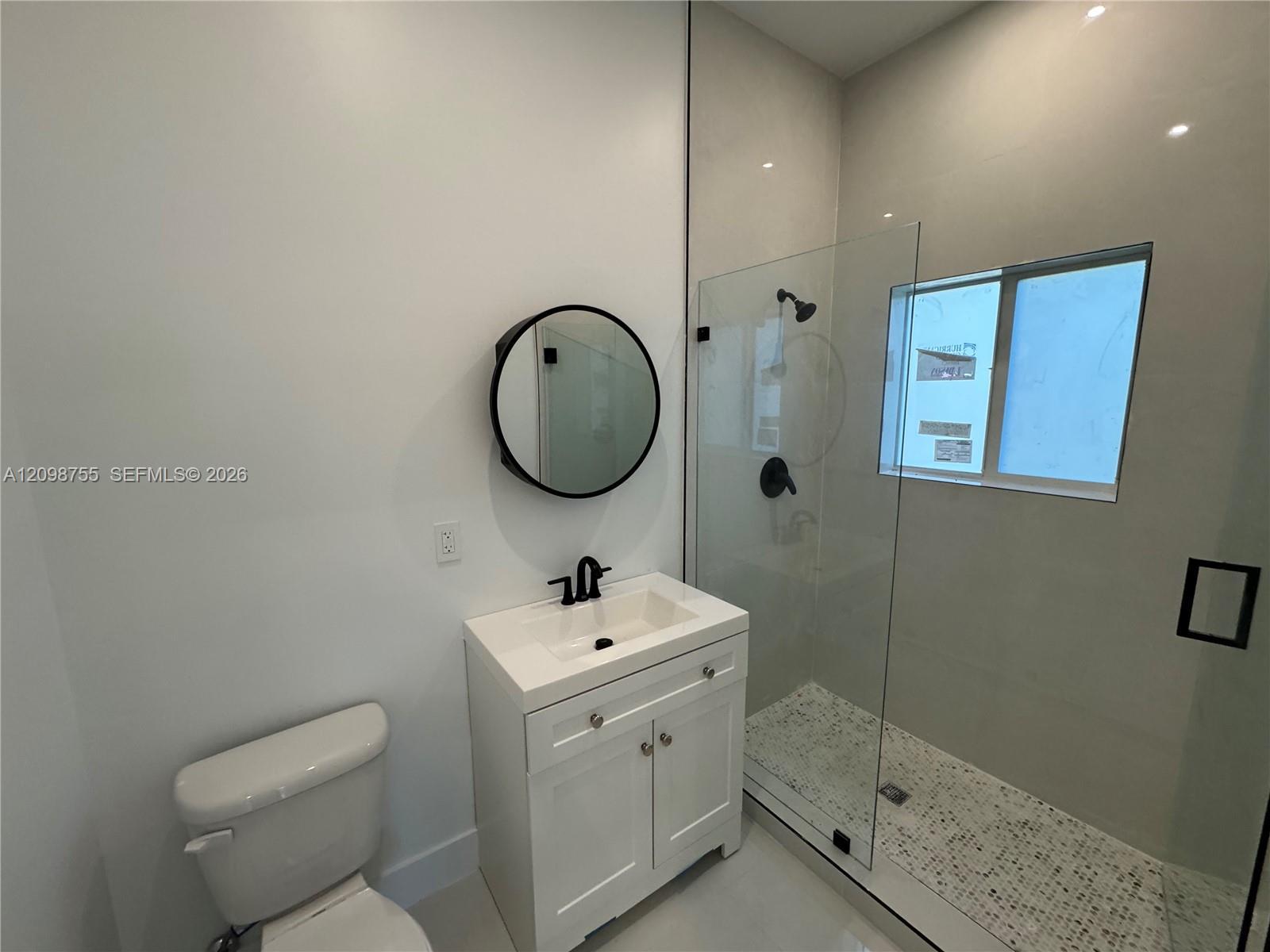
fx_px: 514
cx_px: 635
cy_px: 476
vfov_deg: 85.7
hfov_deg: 102.1
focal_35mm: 14
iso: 320
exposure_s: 1/120
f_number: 2.2
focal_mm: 2.22
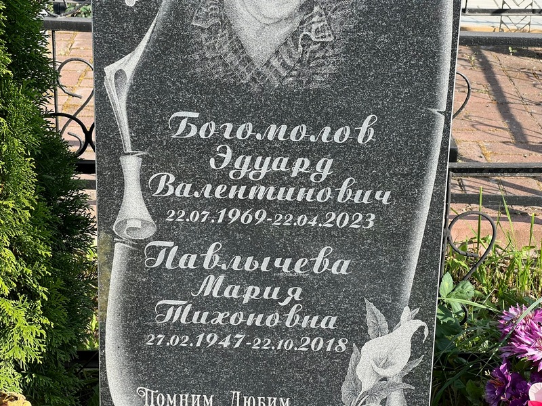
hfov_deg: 25.3
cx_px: 271
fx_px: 1206
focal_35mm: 77
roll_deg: -1.7
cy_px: 203
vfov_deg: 19.1
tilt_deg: -19.5
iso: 32
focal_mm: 9
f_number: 2.8
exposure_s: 1/242
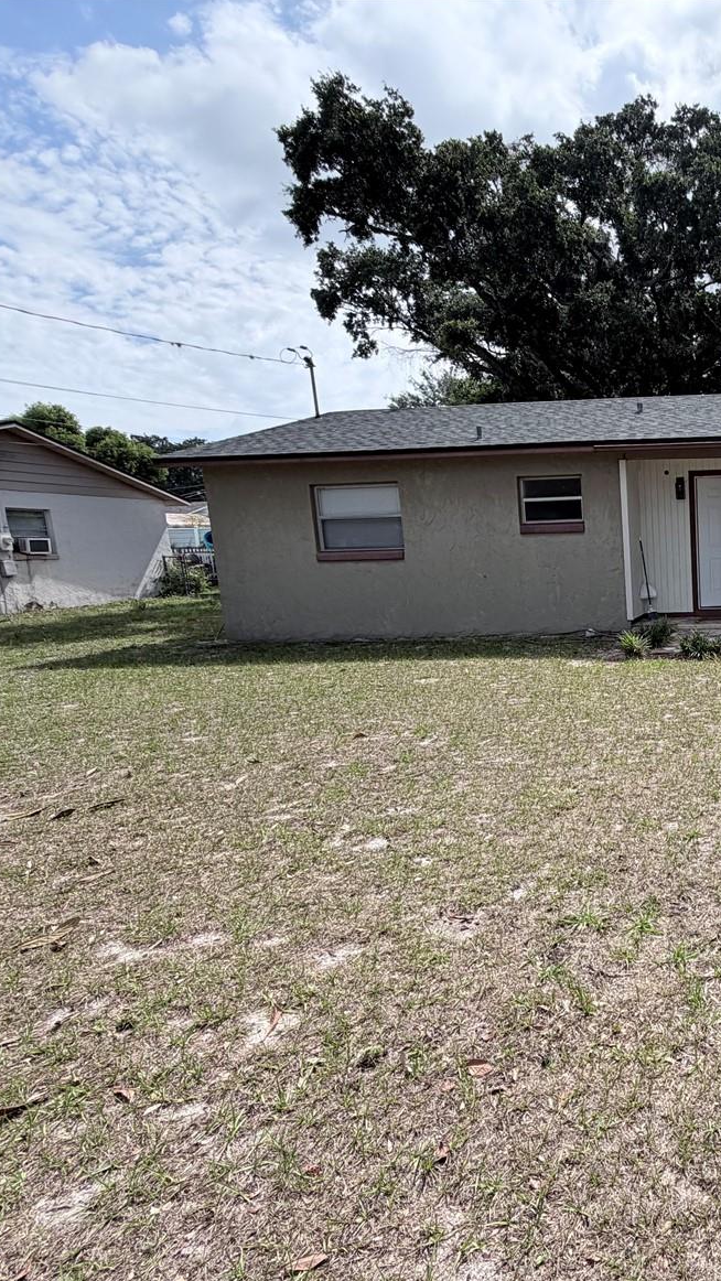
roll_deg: +2.0
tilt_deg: -8.5
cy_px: 657
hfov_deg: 44.9
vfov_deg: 83.8
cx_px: 732
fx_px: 713
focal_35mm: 21
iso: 25
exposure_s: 1/1167
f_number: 2.2
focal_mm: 2.22
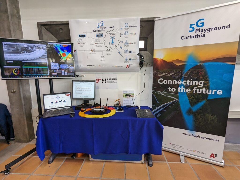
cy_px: 90
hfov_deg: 94.5
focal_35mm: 16
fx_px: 111
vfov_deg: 78.1
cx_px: 120
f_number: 2.2
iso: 60
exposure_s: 1/33.3
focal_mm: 2.35
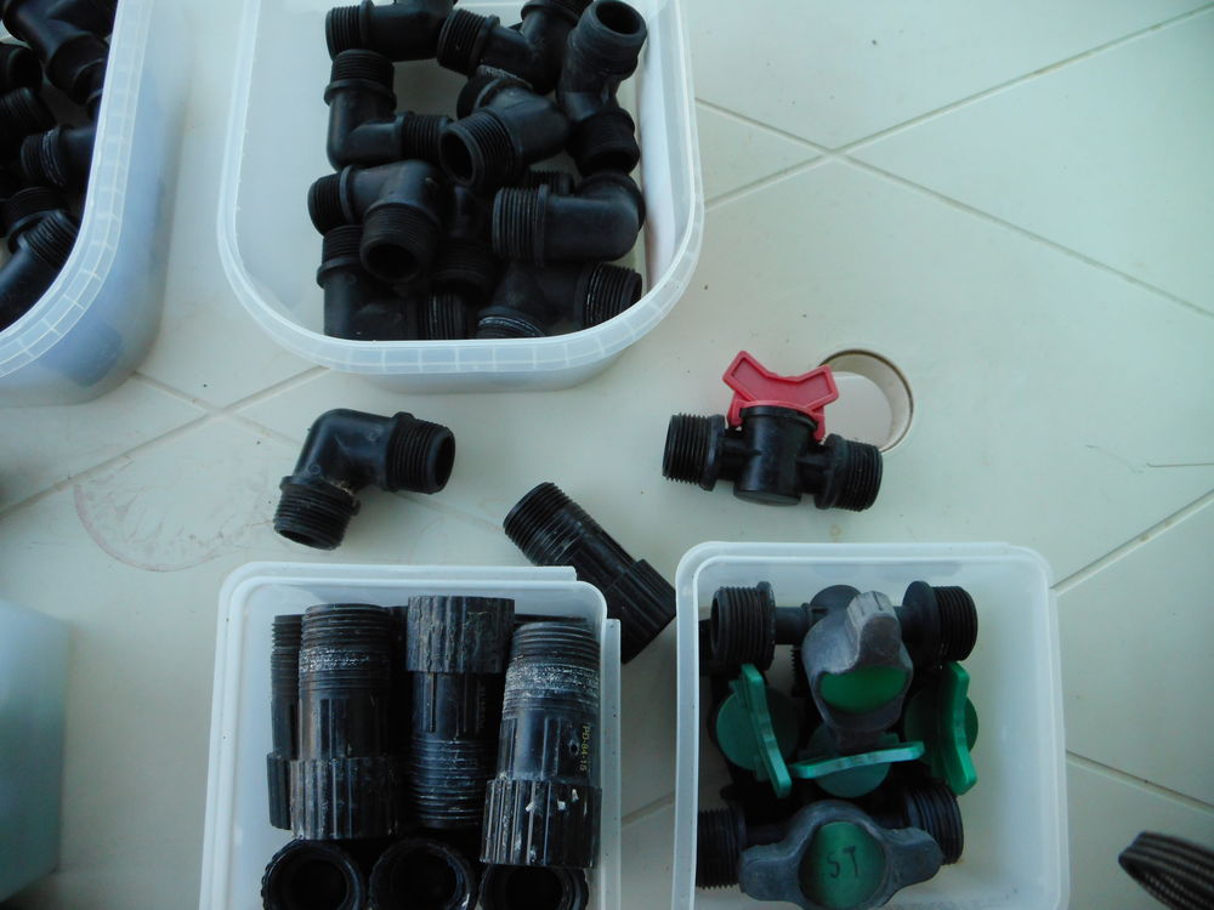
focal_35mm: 34
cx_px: 607
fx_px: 1192
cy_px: 455
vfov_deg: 41.8
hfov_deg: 54.0
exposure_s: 1/30
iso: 200
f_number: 4.2
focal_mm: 6
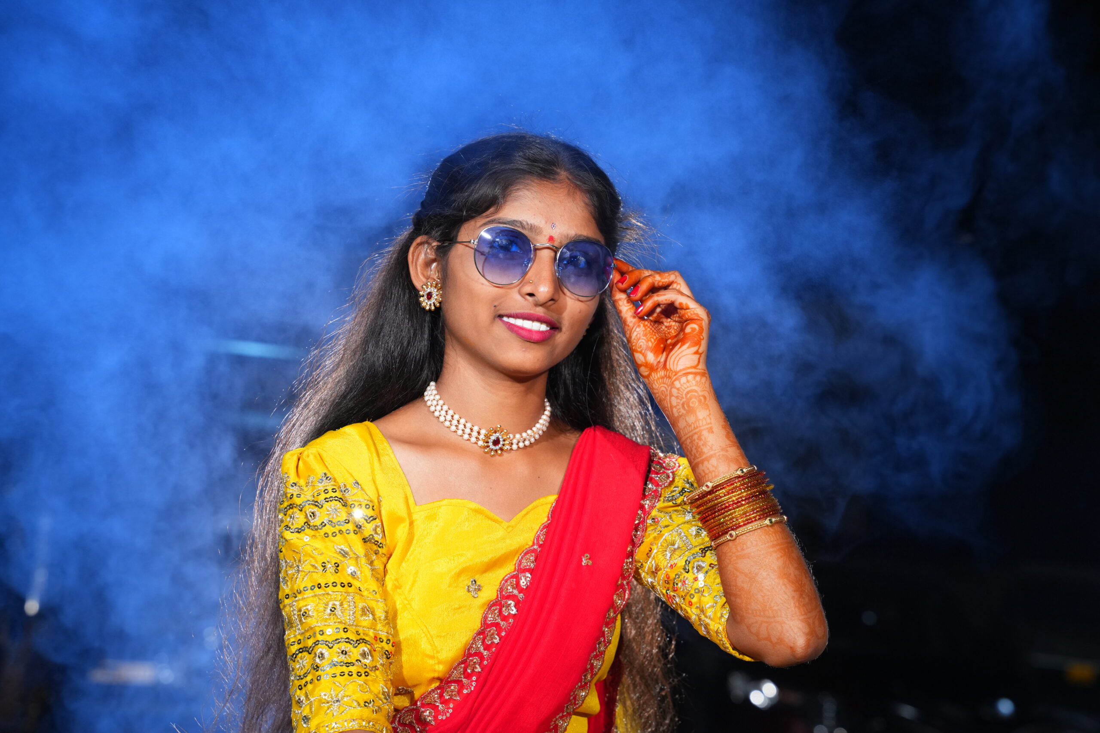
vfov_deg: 21.7
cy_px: 366
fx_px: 1916
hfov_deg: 32.0
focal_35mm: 63
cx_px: 550
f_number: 5
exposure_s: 1/125
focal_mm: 62.7
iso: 800
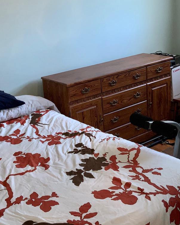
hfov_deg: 26.2
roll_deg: +4.0
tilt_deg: -14.8
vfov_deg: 32.4
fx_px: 386
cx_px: 81
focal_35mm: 58
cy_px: 87
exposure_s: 1/60
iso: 32
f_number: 1.8
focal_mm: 3
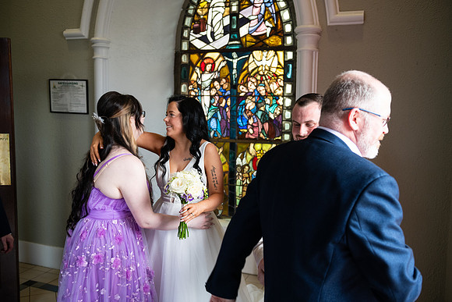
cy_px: 151
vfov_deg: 38.9
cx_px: 226
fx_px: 427
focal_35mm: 34
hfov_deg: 55.8
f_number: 3.5
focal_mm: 34
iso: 640
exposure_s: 1/160
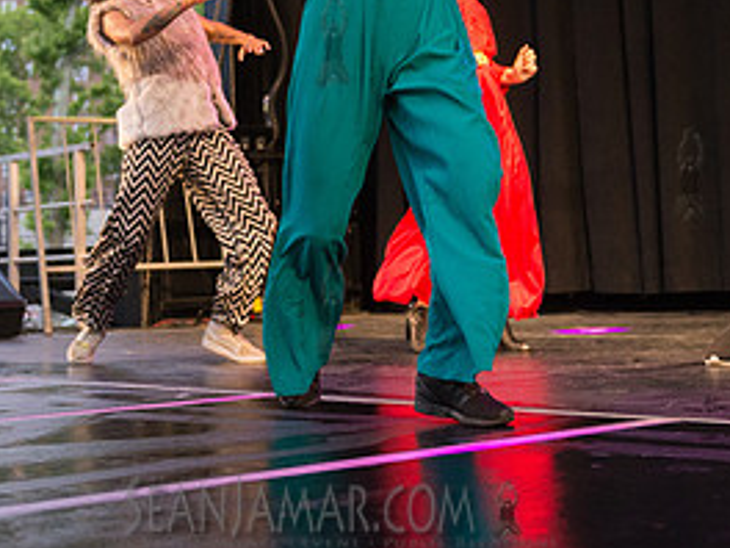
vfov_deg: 19.0
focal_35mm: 76
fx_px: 1603
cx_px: 332
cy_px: 37
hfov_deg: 25.6
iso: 3200
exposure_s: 1/1250
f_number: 2.8
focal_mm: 36
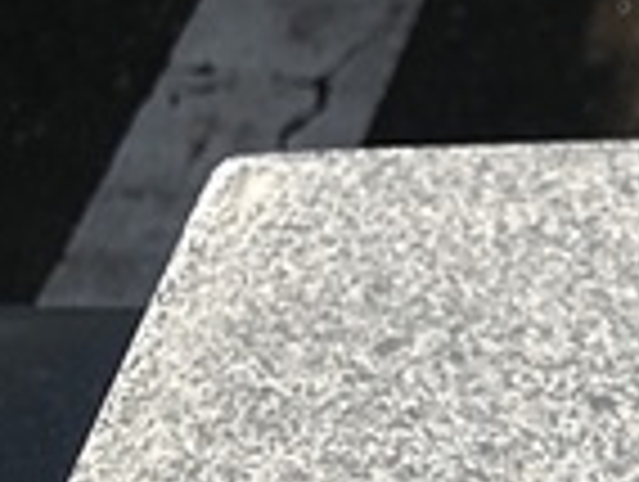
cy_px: 969
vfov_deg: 10.8
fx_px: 2330
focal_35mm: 126
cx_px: 1264
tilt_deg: -51.4
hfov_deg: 13.5
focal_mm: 3.99
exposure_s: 1/972
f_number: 1.8
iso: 20
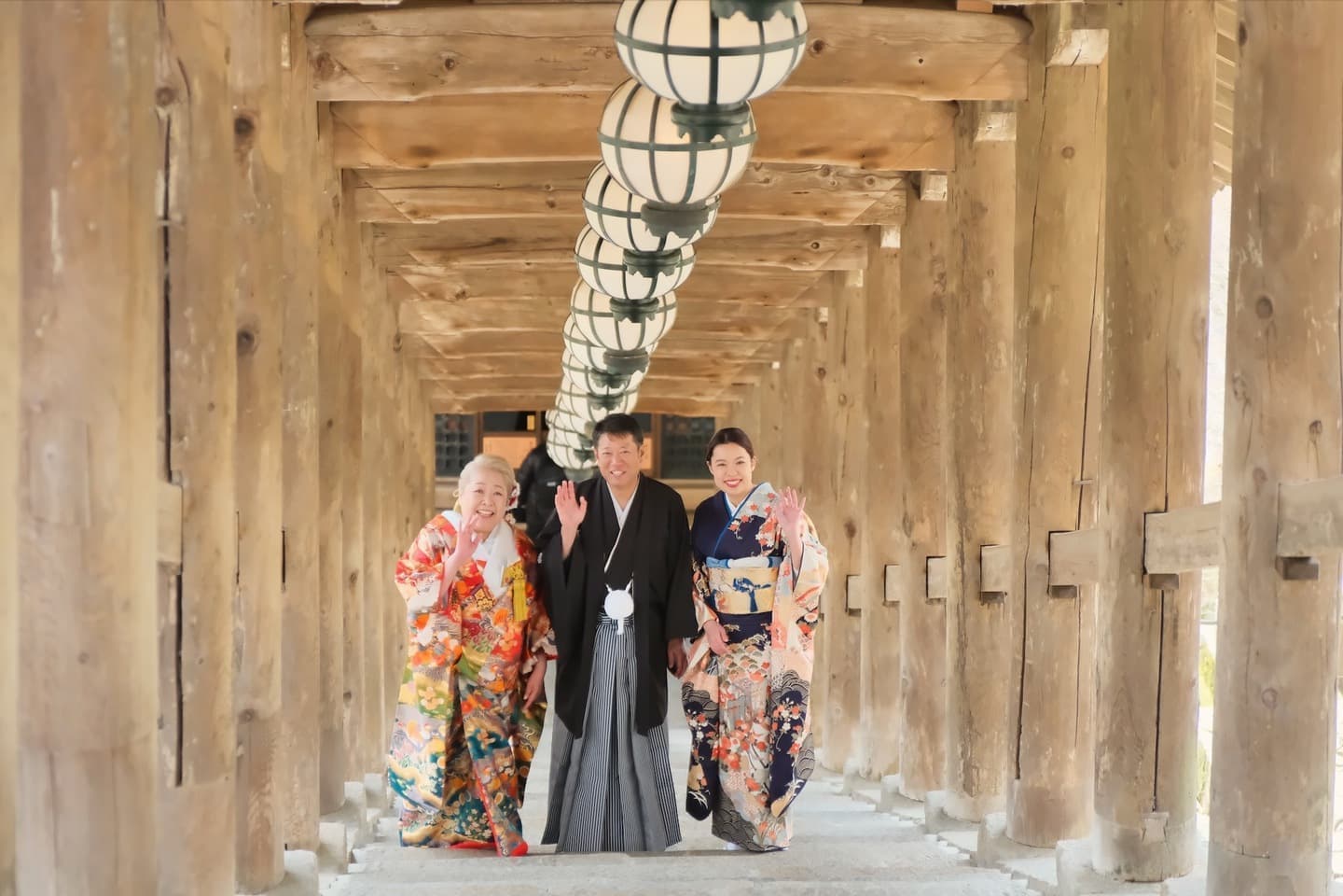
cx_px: 672
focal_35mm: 105
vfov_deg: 13.0
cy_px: 448
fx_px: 3917
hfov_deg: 19.5
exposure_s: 1/500
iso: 1600
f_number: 2.8
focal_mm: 70
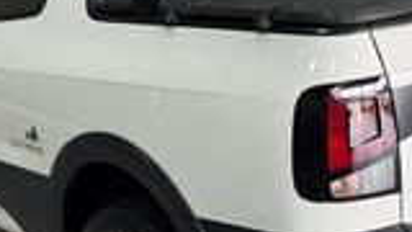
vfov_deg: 15.3
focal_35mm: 77
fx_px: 841
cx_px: 219
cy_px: -15
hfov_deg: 27.5
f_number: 1.78
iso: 125
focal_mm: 6.76
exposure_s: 1/60
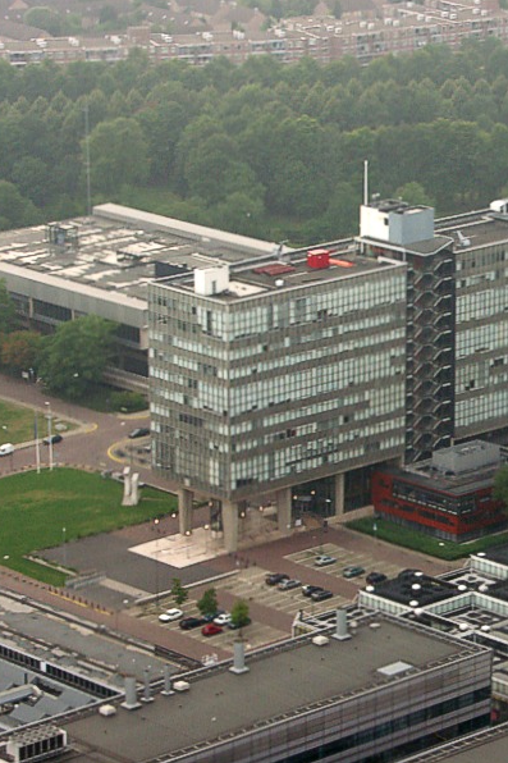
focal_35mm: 95
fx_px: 2012
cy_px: 383
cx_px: 311
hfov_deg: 14.4
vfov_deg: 21.5
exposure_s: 1/40
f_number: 3.2
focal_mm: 17.5
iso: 100
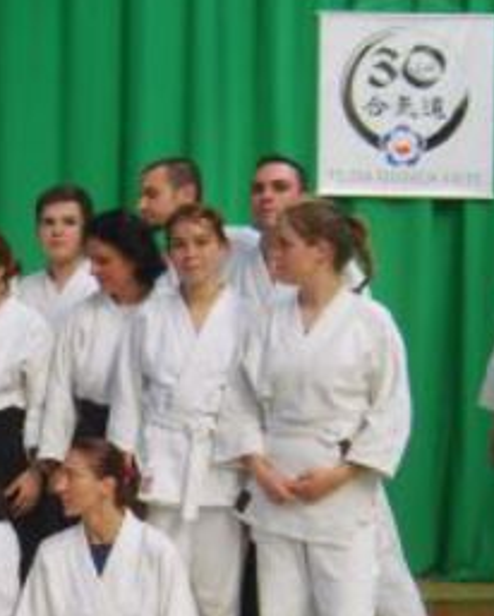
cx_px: -50
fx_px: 1552
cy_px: 544
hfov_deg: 17.5
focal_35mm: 85
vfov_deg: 22.0
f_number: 2.8
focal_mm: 5.8
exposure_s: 1/60
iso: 50
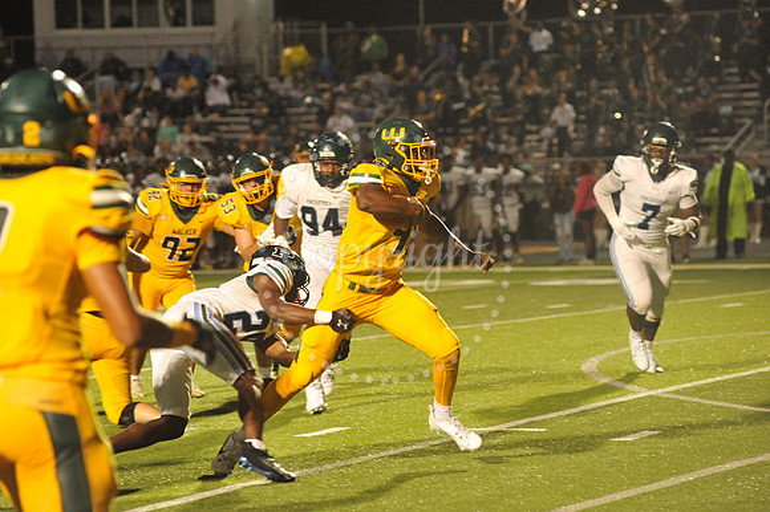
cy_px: 256
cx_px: 385
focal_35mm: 170
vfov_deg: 8.1
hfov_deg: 12.1
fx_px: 3634
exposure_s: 1/250
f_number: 5
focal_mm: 170
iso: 6400
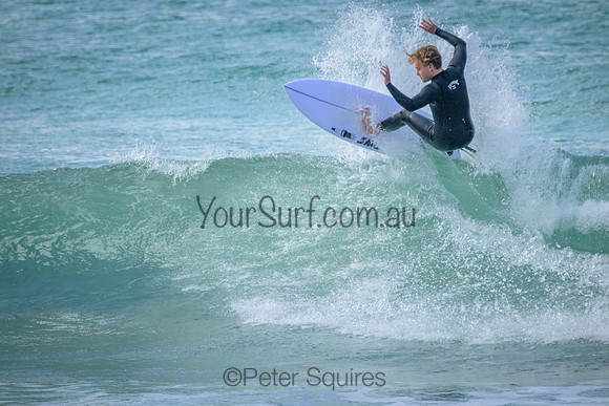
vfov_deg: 1.7
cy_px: 203
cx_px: 304
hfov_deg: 2.6
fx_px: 13536
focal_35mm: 800
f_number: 11
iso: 4000
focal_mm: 800
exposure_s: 1/1250
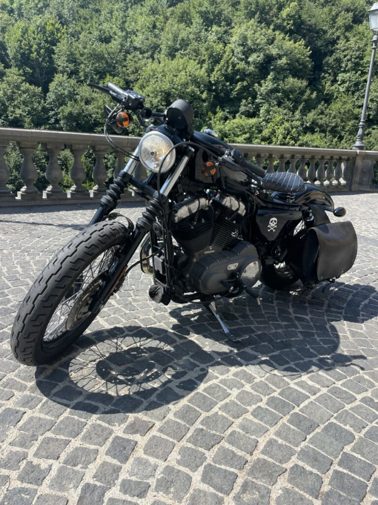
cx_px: 189
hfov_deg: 53.1
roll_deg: -3.1
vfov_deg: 67.3
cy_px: 252
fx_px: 379
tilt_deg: -14.1
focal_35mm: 26
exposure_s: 1/2681
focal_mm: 4.2
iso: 32
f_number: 1.6
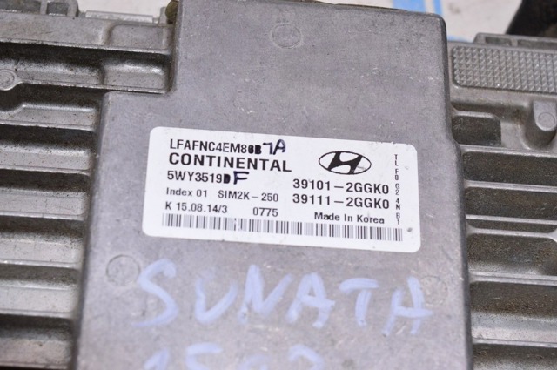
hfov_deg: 24.6
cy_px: 185
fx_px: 1275
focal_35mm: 82
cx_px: 278
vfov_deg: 16.5
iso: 1600
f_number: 8
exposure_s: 1/160
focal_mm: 55
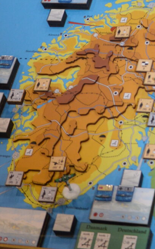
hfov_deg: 11.9
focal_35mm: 108
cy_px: 52
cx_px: 181
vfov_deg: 19.1
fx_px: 731
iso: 500
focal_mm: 18
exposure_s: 1/60
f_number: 3.5
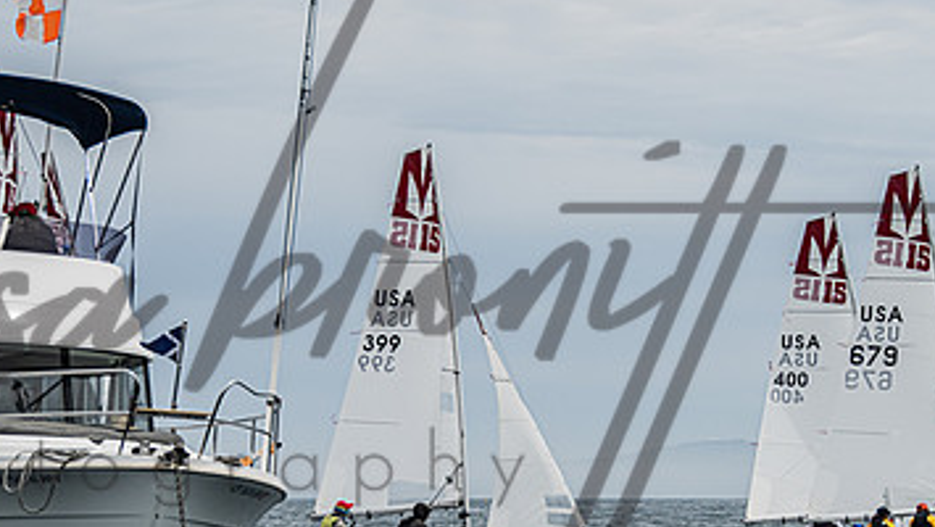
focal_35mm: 140
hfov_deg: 15.3
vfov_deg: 8.7
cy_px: 348
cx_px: 533
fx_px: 3472
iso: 320
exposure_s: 1/3200
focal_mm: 70
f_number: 6
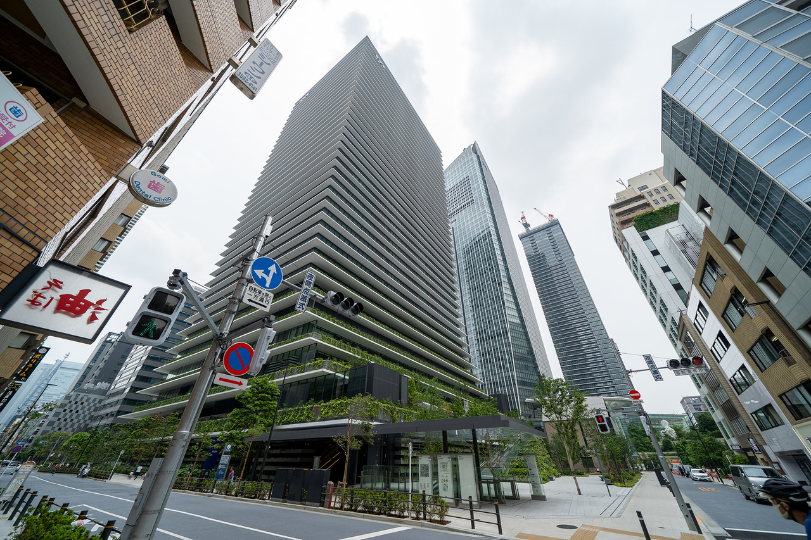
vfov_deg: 90.0
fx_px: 270
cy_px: 270
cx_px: 406
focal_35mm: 12
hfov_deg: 112.6
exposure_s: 1/640
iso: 125
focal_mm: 12
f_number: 5
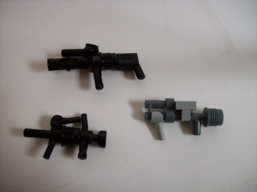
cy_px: 96
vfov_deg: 39.7
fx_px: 267
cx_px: 128
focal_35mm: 36
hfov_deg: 51.4
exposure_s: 1/14.8
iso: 160
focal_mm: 6
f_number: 2.7
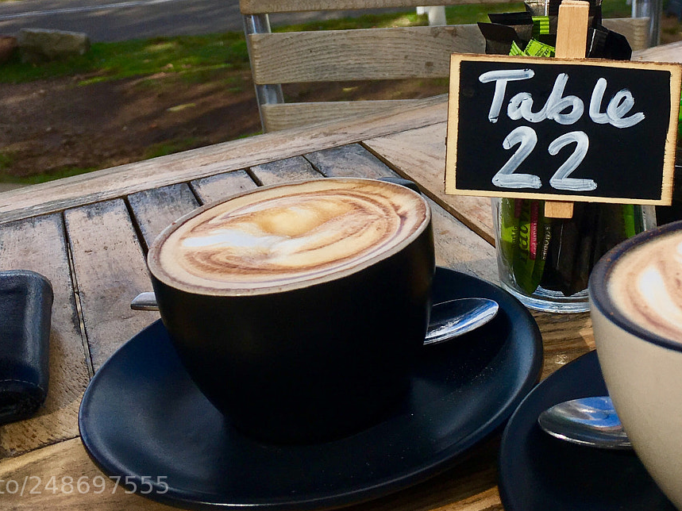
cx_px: 389
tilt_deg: -14.7
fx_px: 1064
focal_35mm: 54
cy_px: 71
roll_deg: +6.3
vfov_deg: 26.3
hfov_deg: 35.5
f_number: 2.2
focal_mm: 4.15
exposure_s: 1/1326
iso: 25
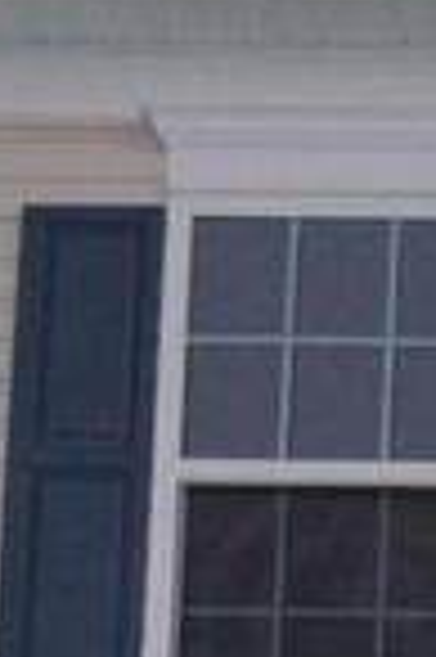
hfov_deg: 4.7
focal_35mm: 288
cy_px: 1863
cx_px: 757
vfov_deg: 6.6
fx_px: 5244
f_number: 4.2
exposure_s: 1/60
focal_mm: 26
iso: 2200
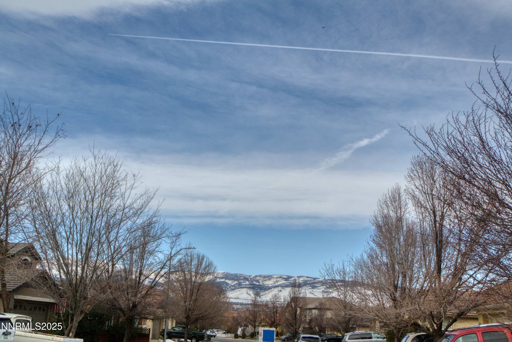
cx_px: 256
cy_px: 171
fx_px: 512
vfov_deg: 36.9
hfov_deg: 53.1
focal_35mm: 36
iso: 400
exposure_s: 1/500
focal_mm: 24
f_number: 11
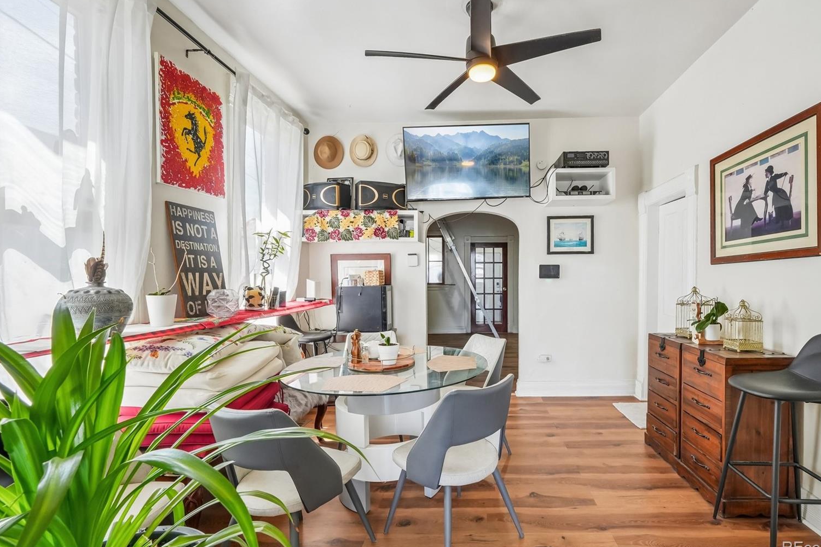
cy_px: 267
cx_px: 433
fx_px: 365
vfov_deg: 73.7
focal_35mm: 16
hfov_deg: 96.6
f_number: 8
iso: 800
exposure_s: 1/15
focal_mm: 10
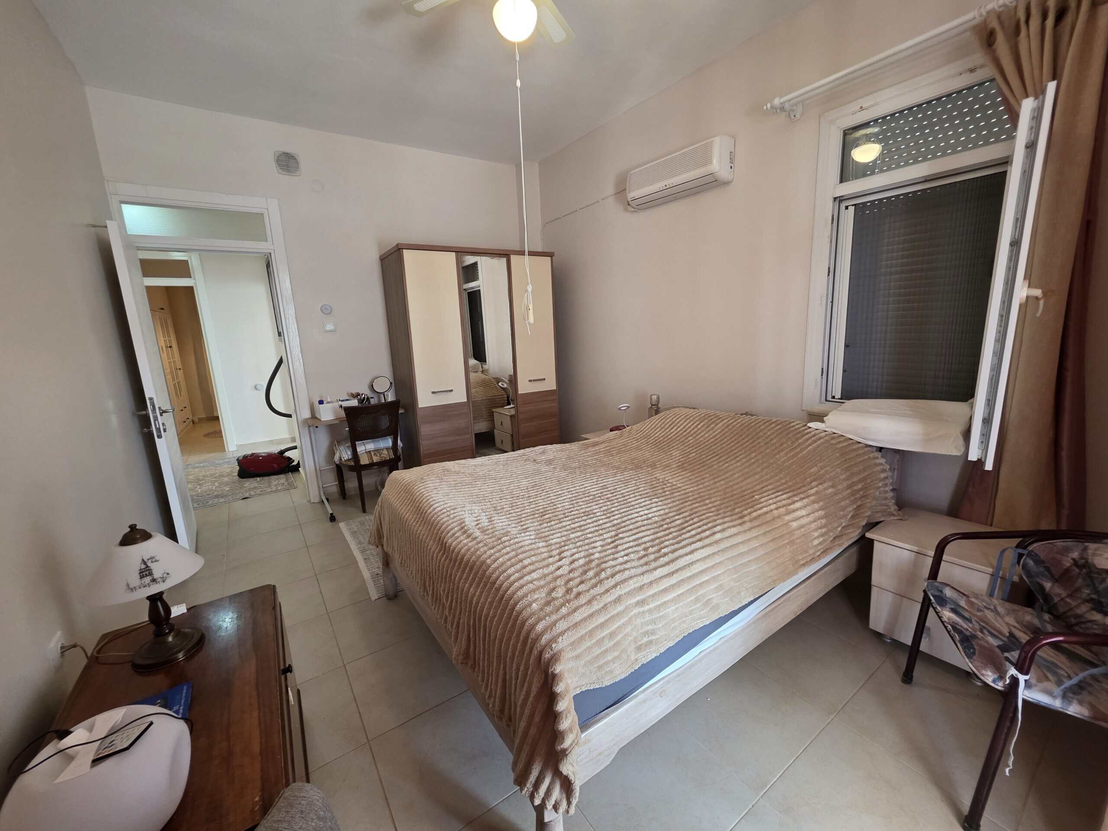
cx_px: 554
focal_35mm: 13
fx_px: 416
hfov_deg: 106.2
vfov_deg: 89.9
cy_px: 416
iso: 250
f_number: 1.9
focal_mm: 2.2
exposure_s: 1/50
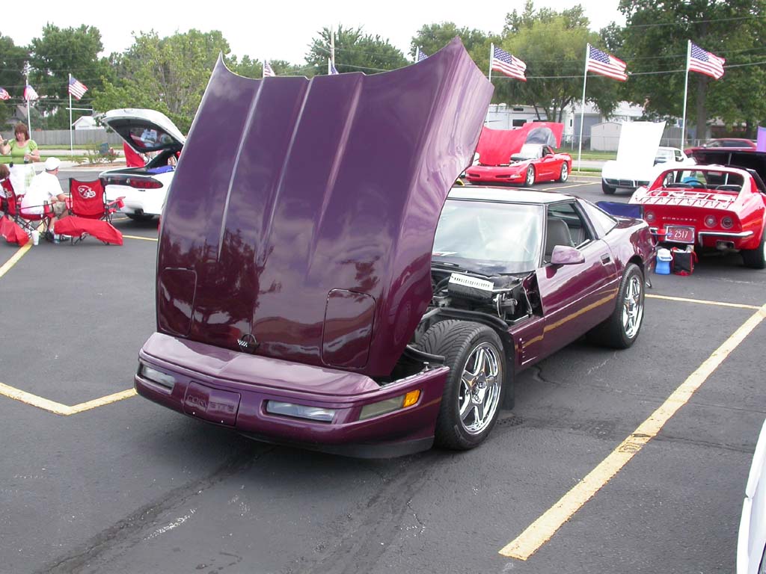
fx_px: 841
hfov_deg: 49.0
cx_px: 383
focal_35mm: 38
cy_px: 287
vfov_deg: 37.7
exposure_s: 1/147
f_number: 4.7
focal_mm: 7.85
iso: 100
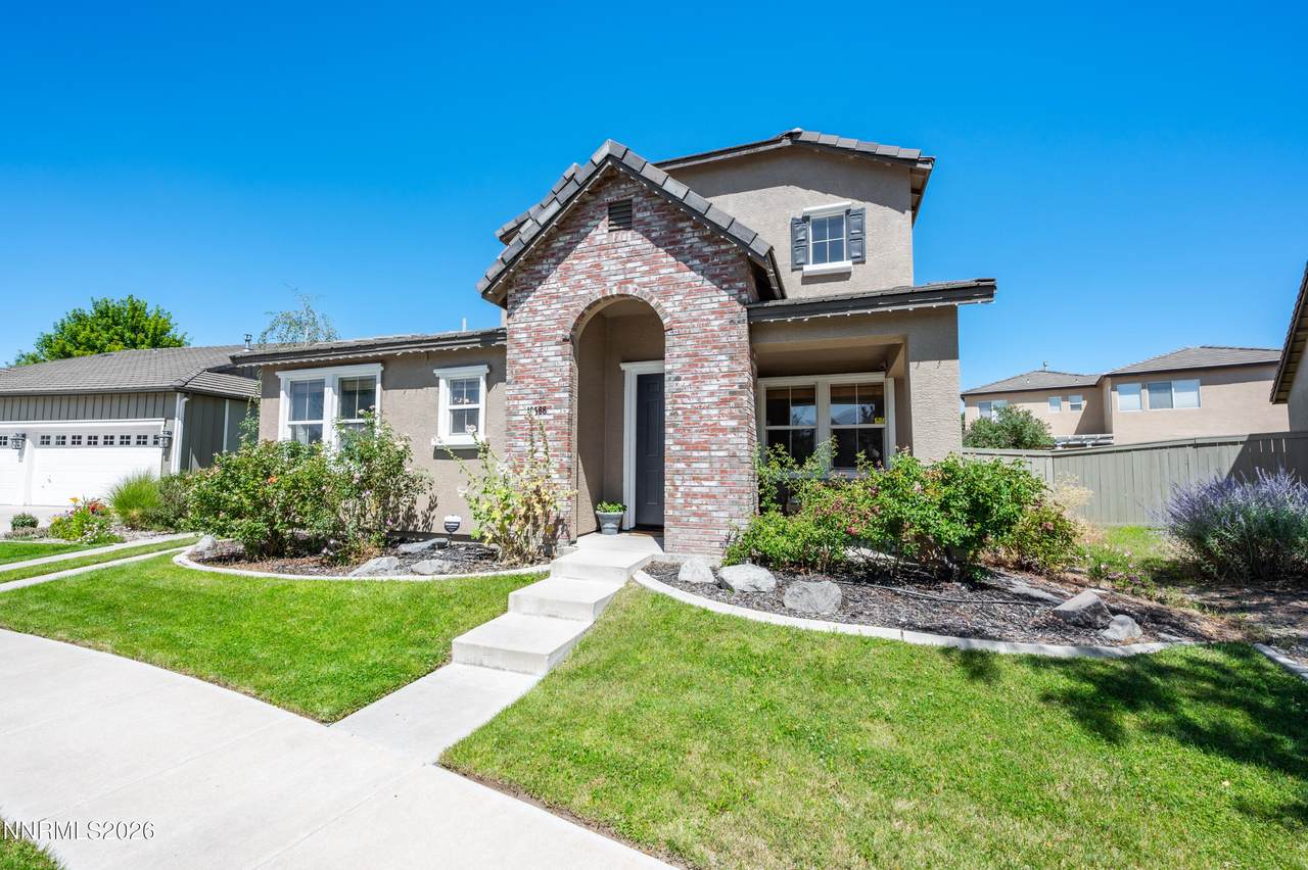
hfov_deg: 104.3
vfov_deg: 81.1
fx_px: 508
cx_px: 654
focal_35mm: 14
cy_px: 435
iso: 100
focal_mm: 14
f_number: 8
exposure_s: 1/500
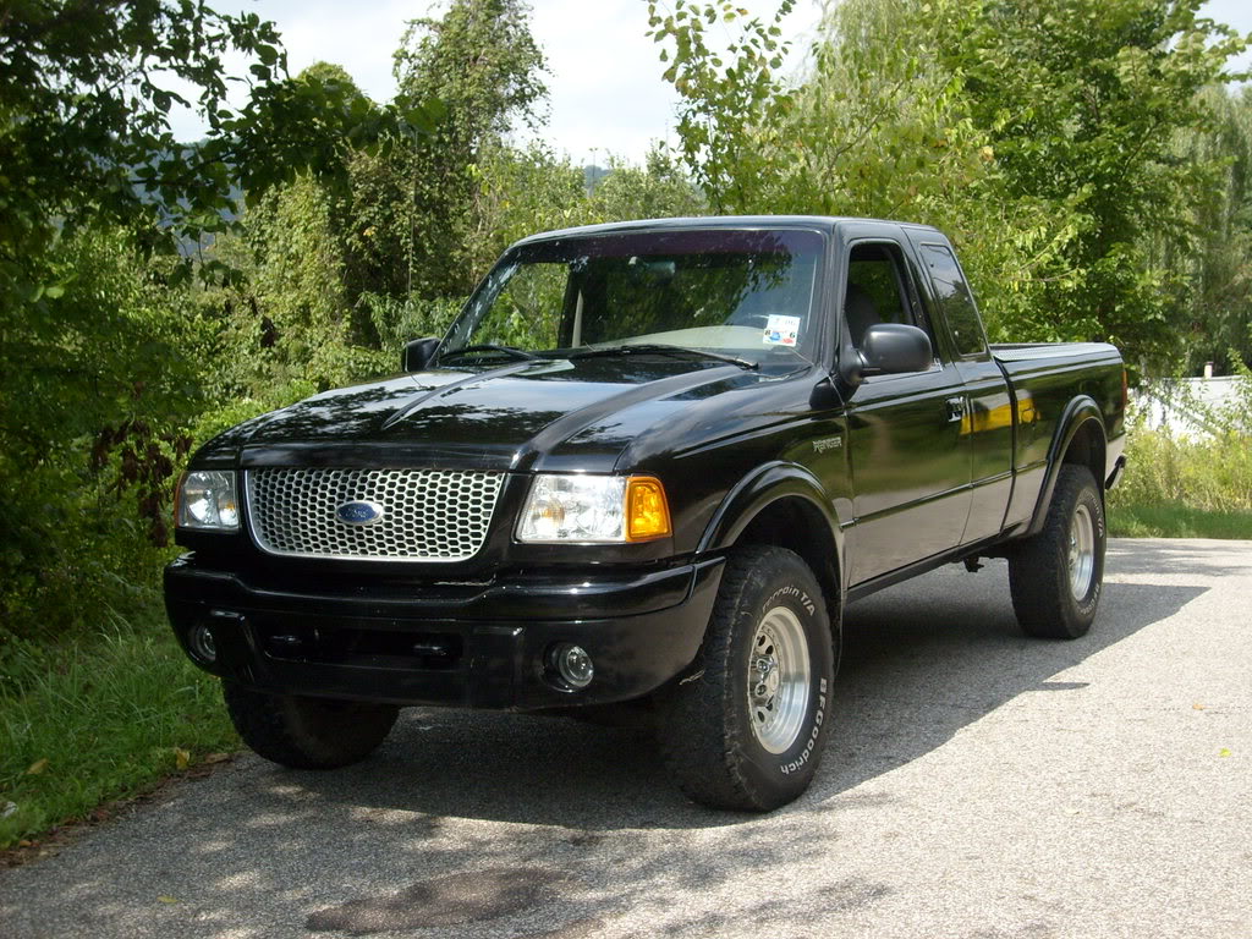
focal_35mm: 52
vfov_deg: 28.0
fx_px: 1881
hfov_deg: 36.8
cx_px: 626
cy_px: 470
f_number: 3.3
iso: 80
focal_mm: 8.7
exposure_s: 1/500
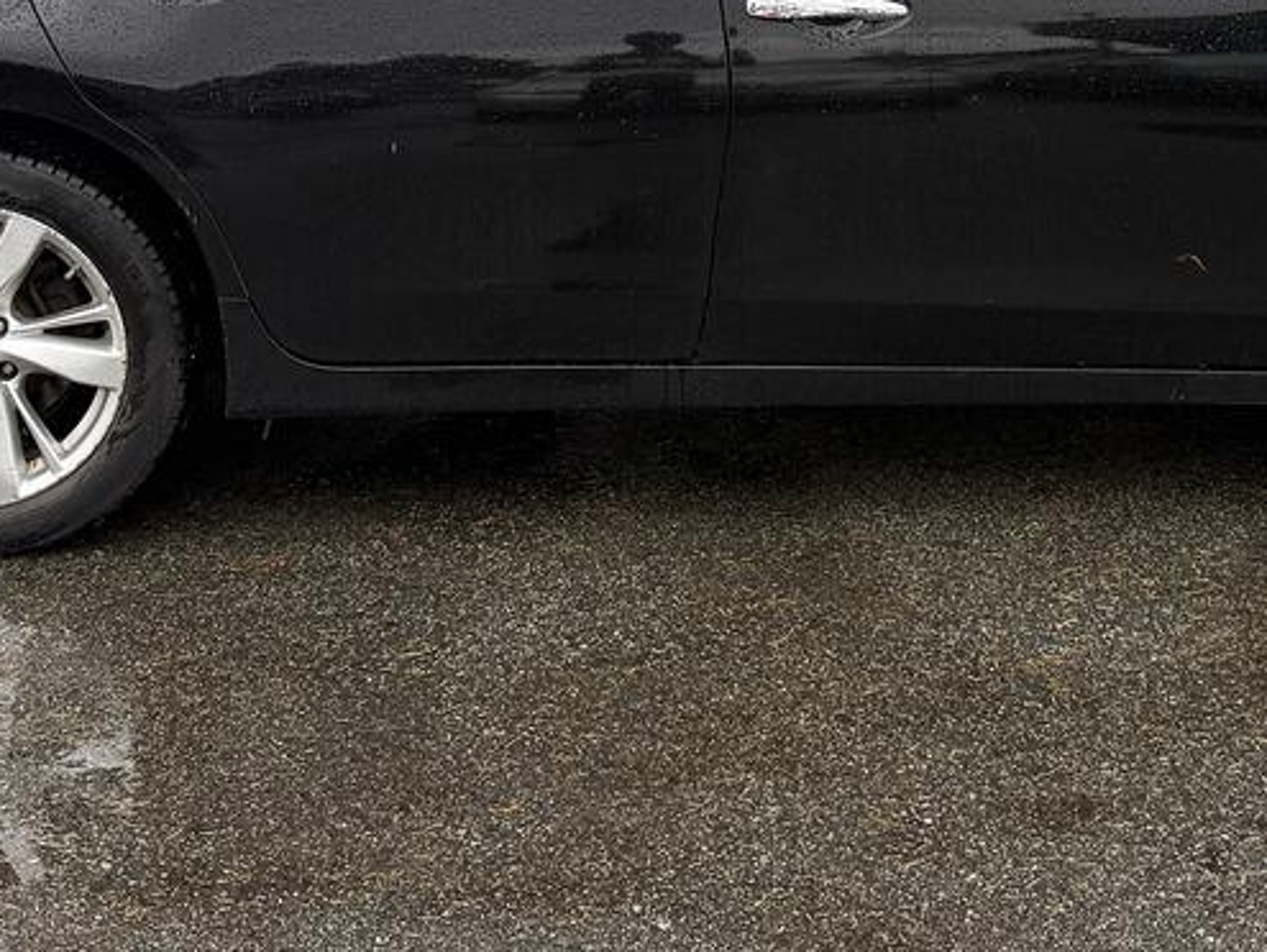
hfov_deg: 31.1
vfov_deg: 22.5
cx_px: 760
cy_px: -72
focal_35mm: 62
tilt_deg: -6.3
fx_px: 2271
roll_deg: -0.1
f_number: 1.78
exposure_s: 1/237
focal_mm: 6.76
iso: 125
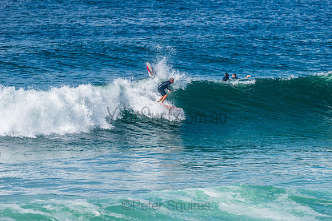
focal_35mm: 500
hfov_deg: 4.1
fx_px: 4612
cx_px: 166
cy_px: 110
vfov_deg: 2.8
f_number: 5.6
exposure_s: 1/2000
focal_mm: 500
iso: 160
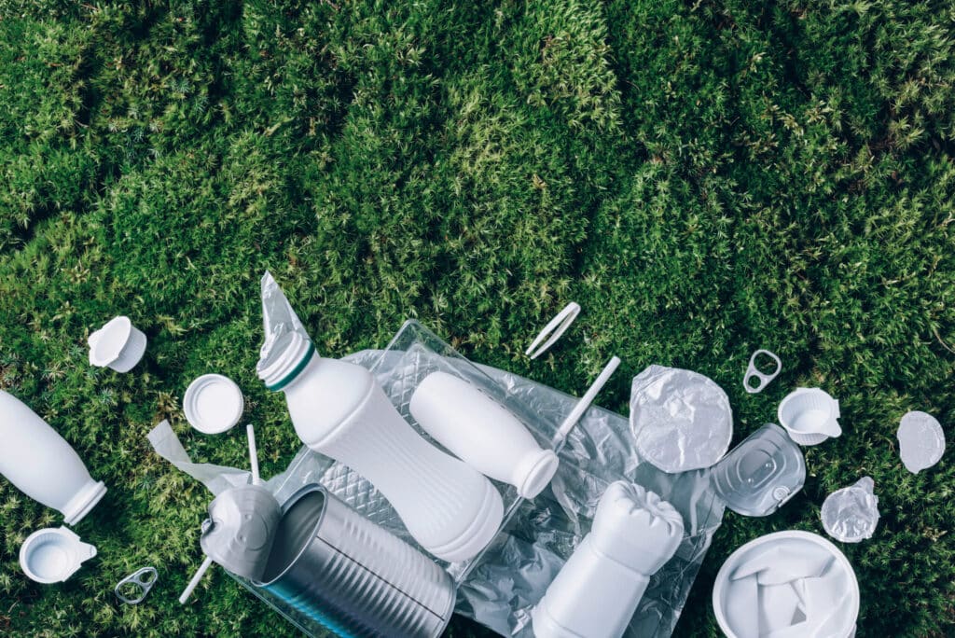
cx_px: 478
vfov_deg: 27.0
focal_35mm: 50
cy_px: 319
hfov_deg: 39.6
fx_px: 1327
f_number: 11
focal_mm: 50
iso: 50
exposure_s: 1/50
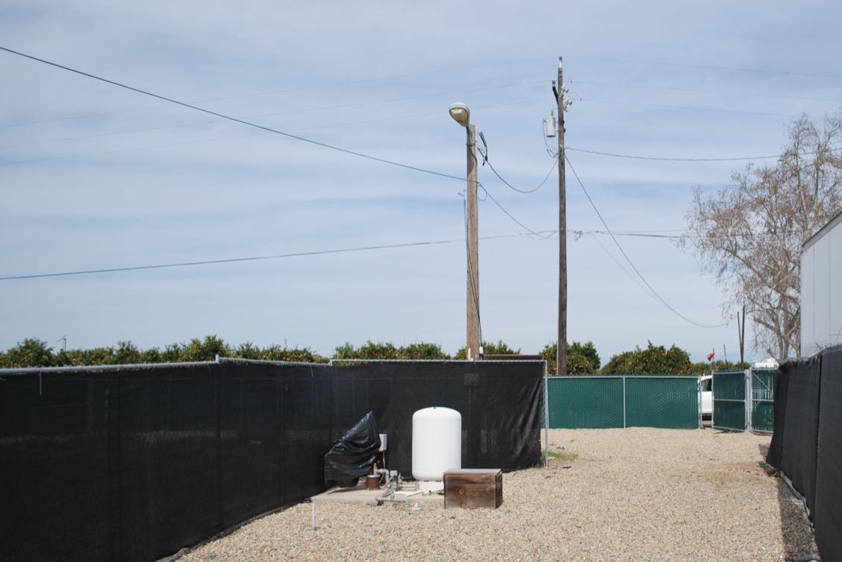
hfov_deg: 52.2
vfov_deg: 36.8
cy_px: 311
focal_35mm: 36
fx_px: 842
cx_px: 553
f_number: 3.5
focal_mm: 18
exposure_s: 1/1250
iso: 100
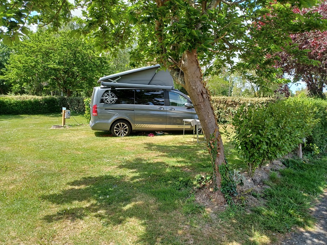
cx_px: 164
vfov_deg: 54.9
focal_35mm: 25
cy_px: 122
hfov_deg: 69.4
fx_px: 236
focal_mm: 4.6
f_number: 1.8
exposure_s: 1/137
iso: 32
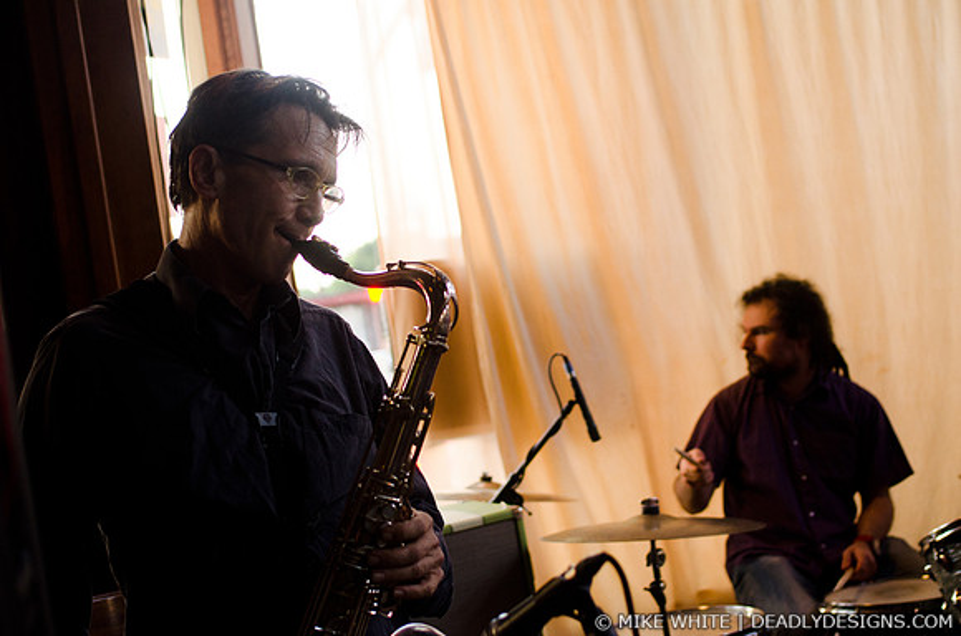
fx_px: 1398
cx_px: 480
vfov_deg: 25.6
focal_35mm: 52
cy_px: 318
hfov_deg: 37.9
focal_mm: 35
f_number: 2.8
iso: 640
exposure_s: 1/125
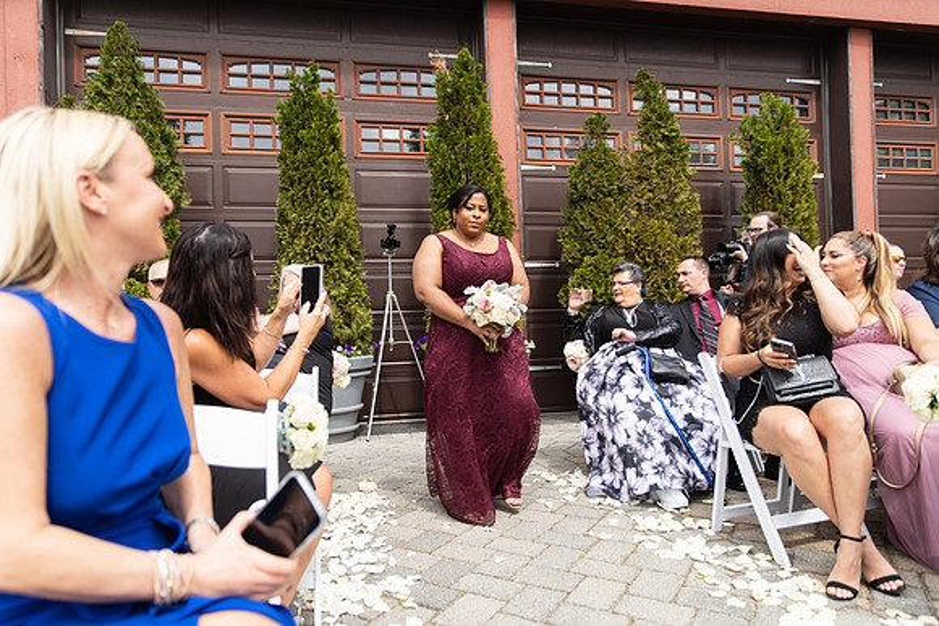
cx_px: 470
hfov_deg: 73.7
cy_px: 313
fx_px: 626
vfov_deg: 53.2
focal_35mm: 24
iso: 125
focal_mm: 24
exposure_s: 1/1250
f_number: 2.8
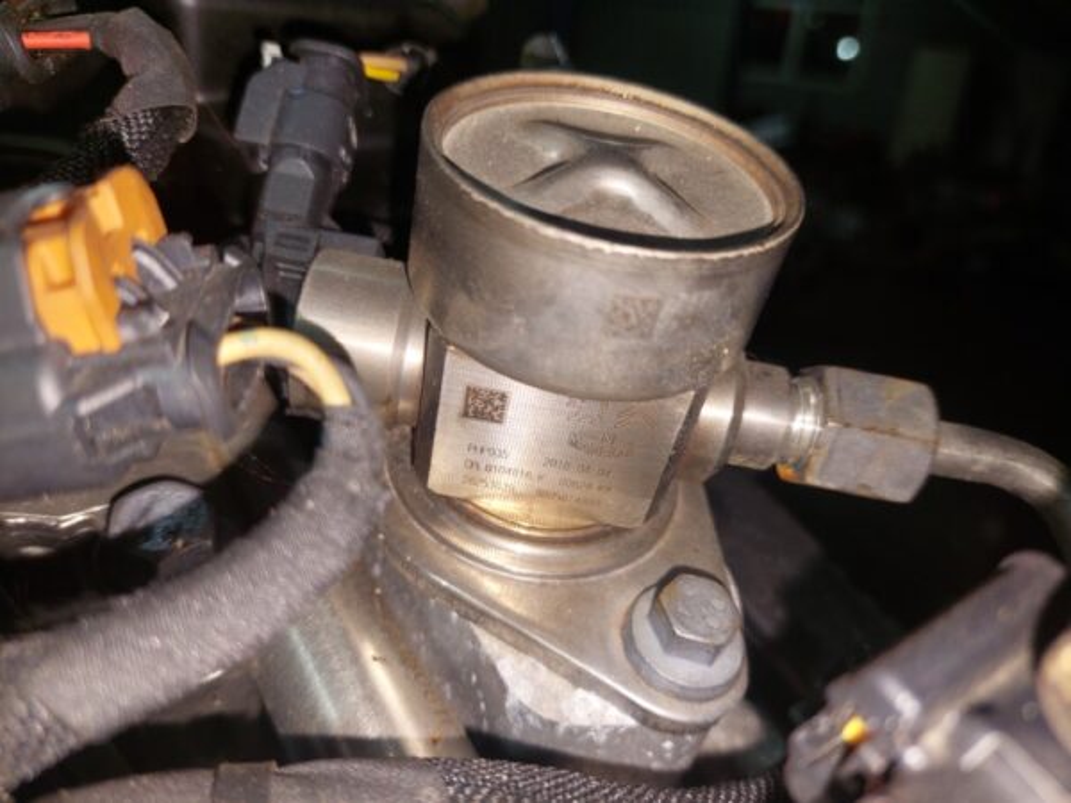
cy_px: 402
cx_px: 536
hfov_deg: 69.4
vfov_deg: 54.9
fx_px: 773
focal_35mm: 25
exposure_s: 1/120
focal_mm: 5.23
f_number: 1.8
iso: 40
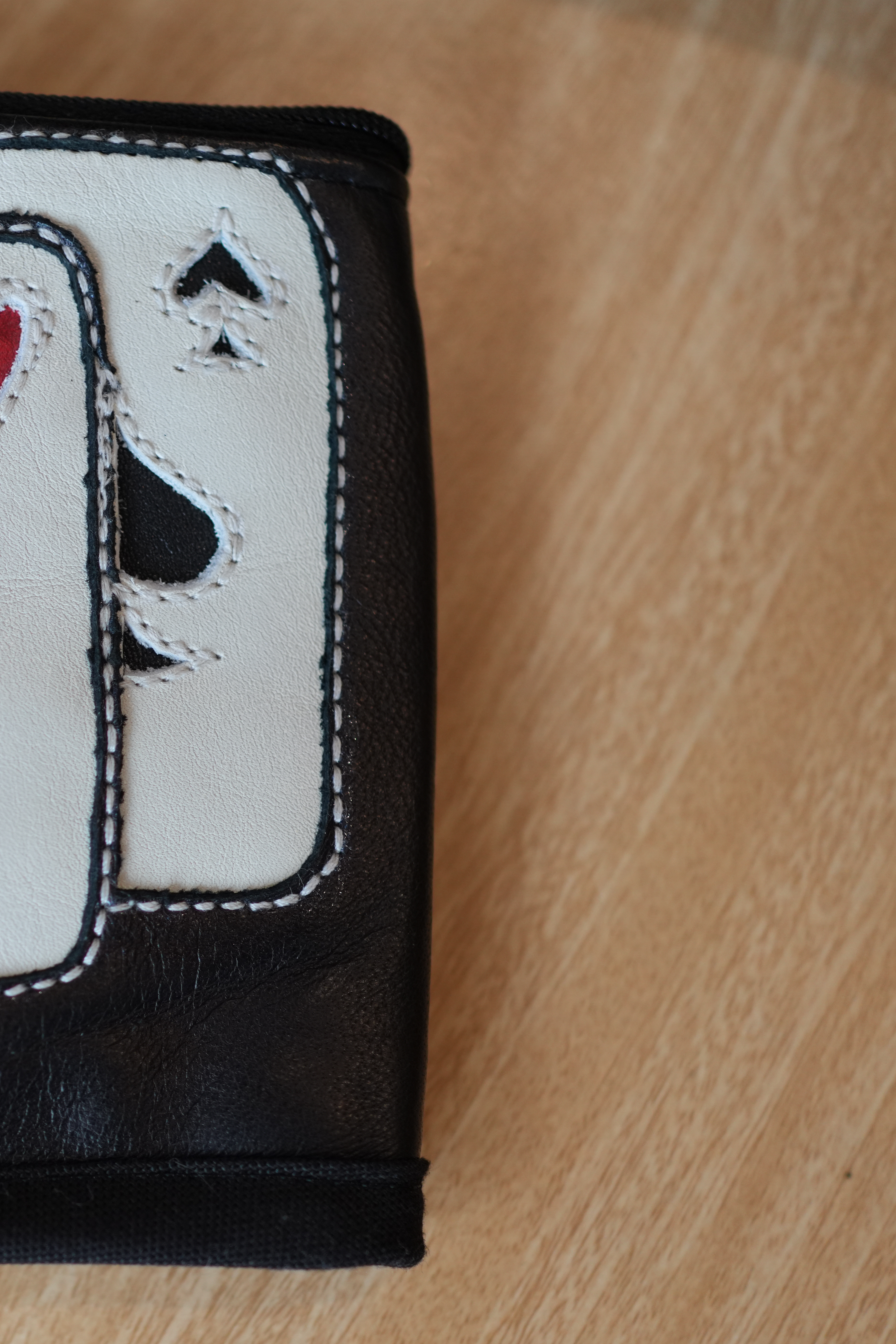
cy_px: 677
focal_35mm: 59
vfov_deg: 33.9
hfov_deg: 21.6
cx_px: -125
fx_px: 2202
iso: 640
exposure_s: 1/250
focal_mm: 35
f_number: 2
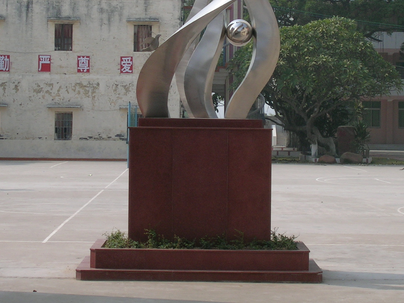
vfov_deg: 11.8
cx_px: 191
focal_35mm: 125
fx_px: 1459
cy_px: 94
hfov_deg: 15.8
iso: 50
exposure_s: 1/256
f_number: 7.1
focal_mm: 13
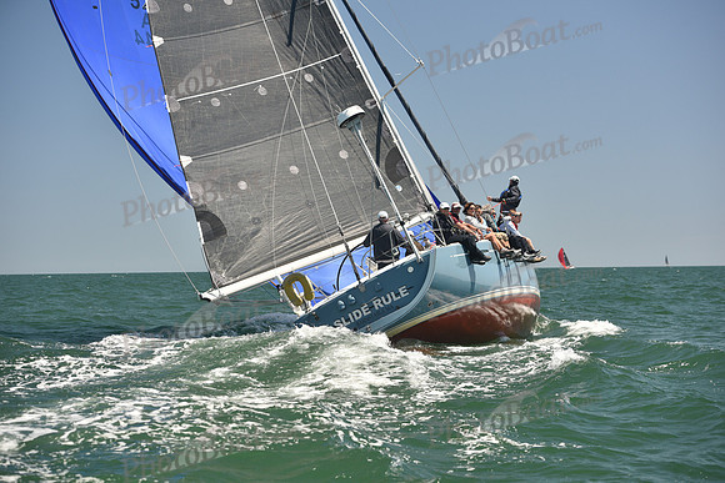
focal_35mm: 70
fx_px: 1410
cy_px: 242
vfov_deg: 19.5
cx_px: 362
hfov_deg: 28.8
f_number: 4.5
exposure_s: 1/800
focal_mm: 70
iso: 250
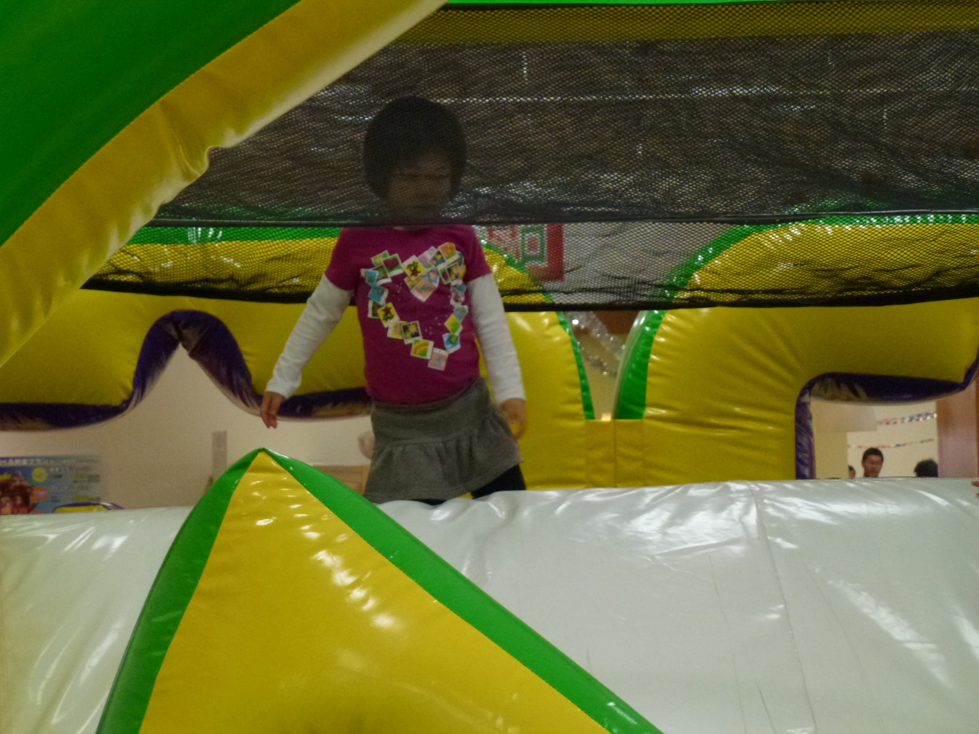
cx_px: 490
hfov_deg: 13.9
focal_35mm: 142
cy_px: 367
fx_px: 4016
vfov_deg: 10.4
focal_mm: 25.5
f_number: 5.3
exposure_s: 1/60
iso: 500
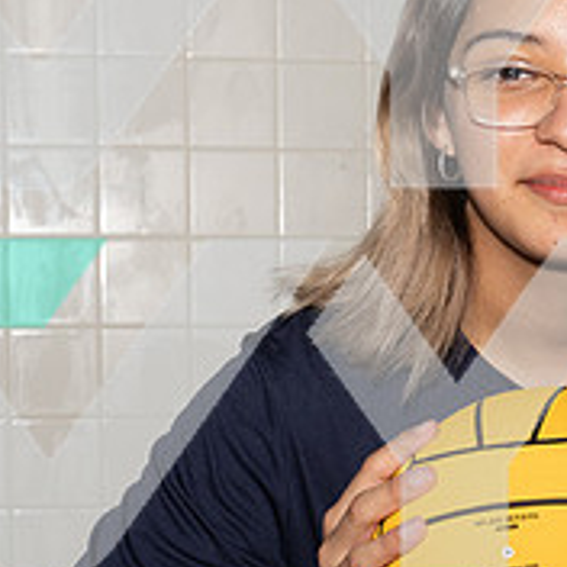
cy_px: 411
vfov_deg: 12.4
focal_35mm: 140
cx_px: 590
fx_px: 2594
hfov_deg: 12.3
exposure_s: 1/250
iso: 800
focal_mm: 50
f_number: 11
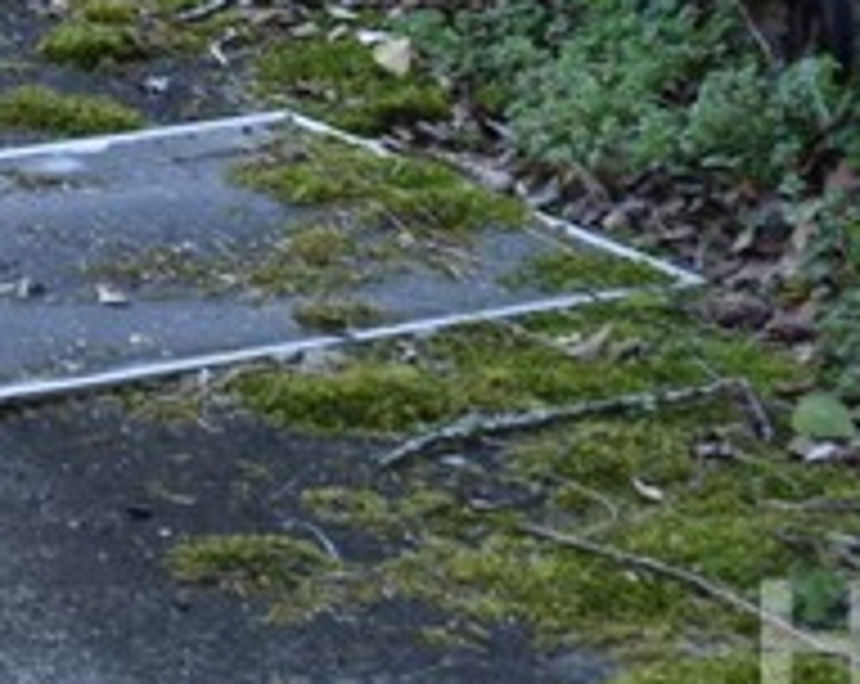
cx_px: -1103
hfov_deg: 7.8
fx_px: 5910
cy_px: -644
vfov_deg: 6.4
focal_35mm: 233
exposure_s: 1/160
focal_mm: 29
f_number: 6.3
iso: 400
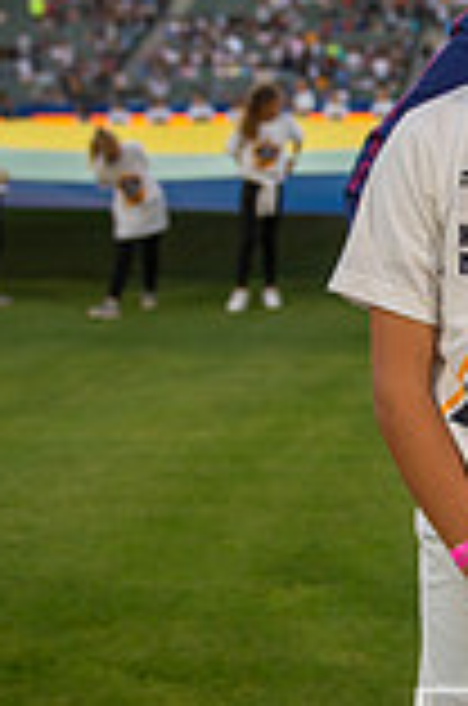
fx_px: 1743
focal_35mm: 89
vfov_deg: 22.9
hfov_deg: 14.7
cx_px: 580
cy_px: 369
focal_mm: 31
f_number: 2.8
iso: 400
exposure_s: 1/640
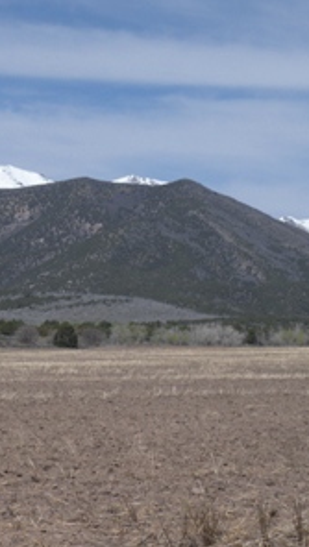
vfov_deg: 14.6
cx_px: 85
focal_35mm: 147
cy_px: 274
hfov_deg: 8.3
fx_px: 2136
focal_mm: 17.4
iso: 64
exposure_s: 1/683
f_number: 5
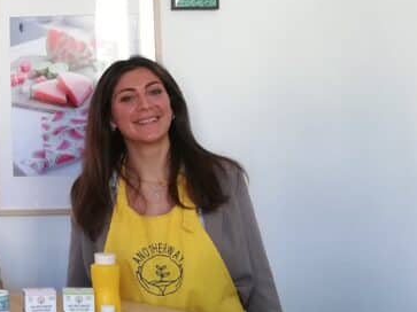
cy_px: 112
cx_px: -8
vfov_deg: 26.4
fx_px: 662
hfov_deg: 32.0
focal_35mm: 55
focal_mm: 3.81
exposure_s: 1/30
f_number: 2.2
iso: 250
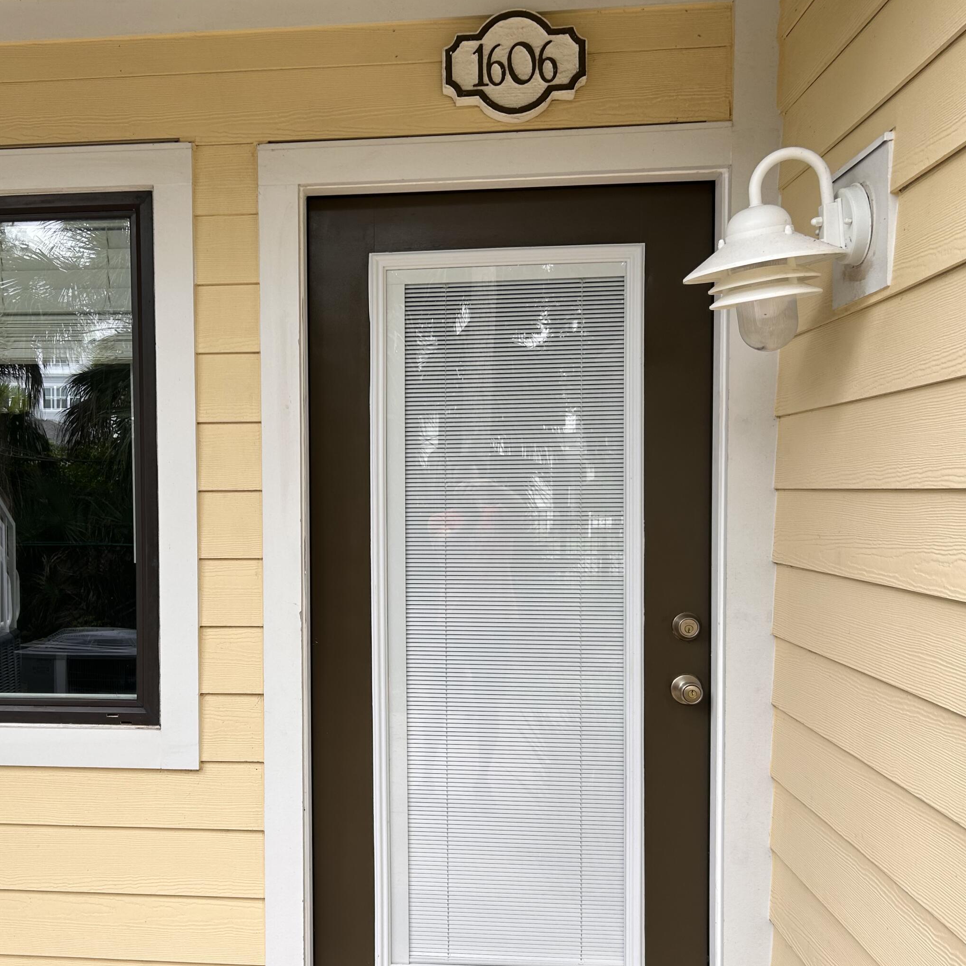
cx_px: 340
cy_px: 531
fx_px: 1073
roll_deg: +0.4
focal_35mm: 34
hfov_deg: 47.8
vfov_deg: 48.4
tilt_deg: -2.8
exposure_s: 1/121
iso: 40
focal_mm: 5.7
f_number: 1.5
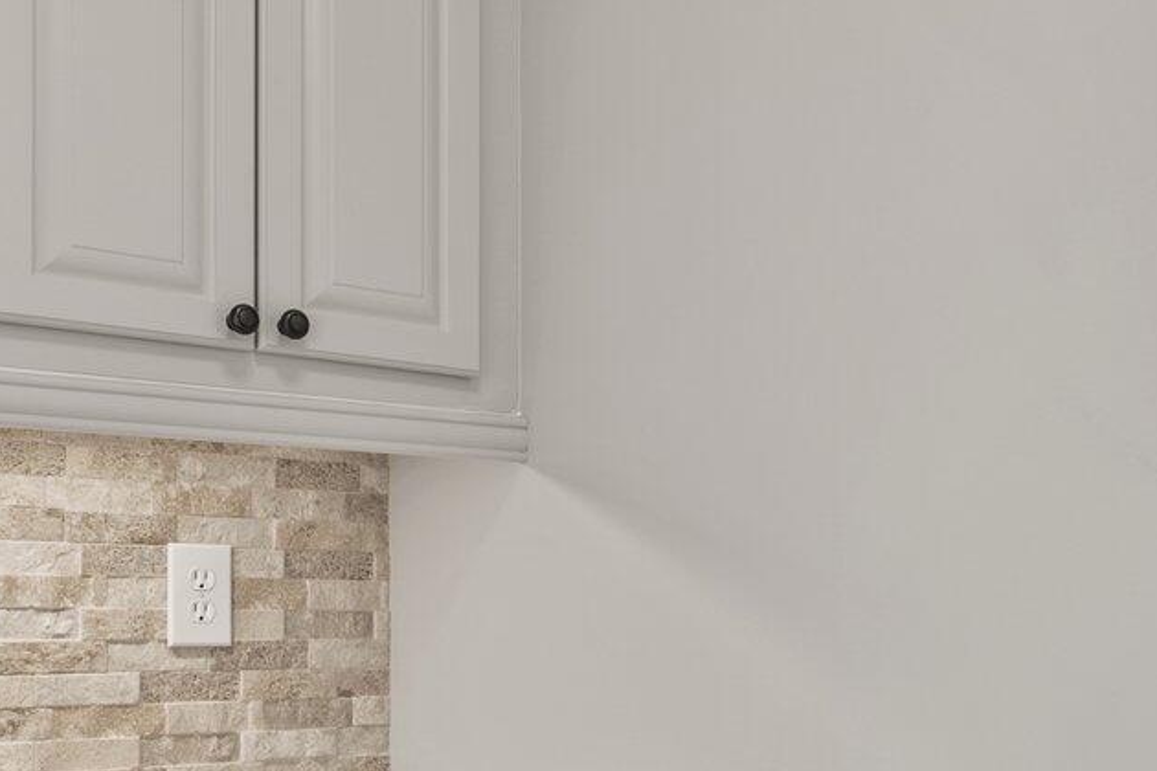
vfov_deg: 25.4
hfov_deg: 37.6
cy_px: 647
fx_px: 1671
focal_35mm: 52
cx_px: 817
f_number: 4
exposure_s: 1/4
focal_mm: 16
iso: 200
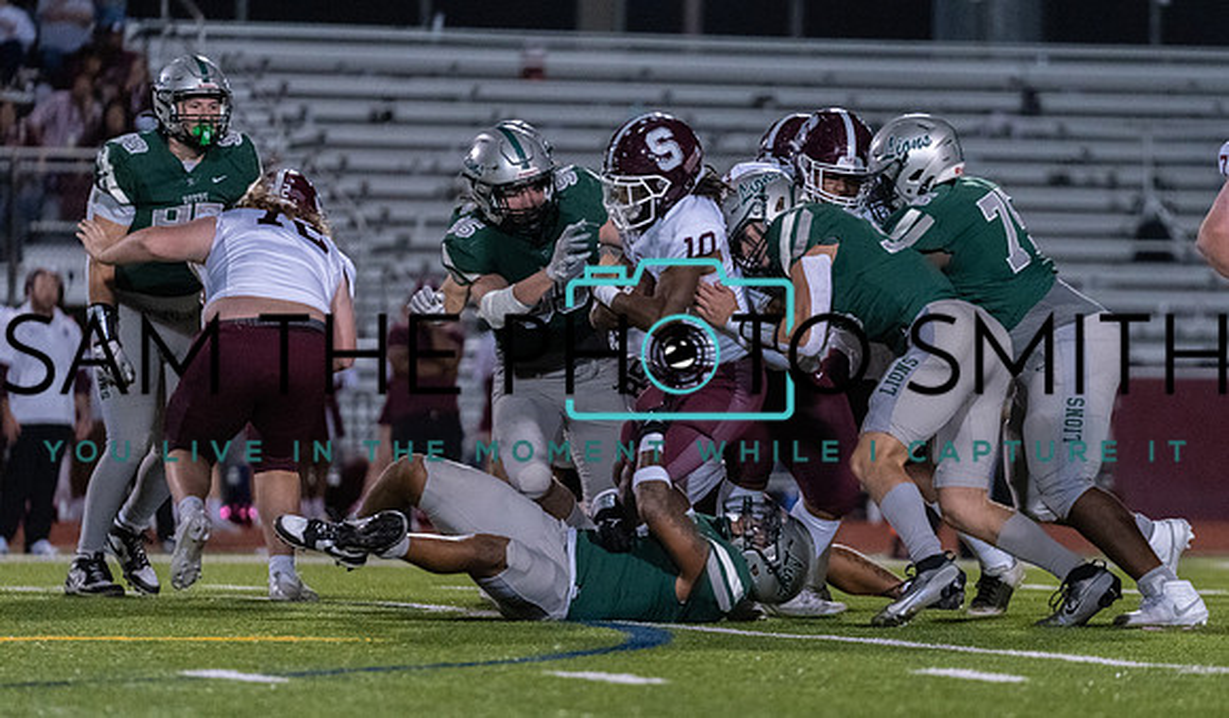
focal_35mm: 277
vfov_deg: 4.5
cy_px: 391
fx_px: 9105
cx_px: 798
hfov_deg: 7.7
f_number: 2.8
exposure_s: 1/1250
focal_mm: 200
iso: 6400
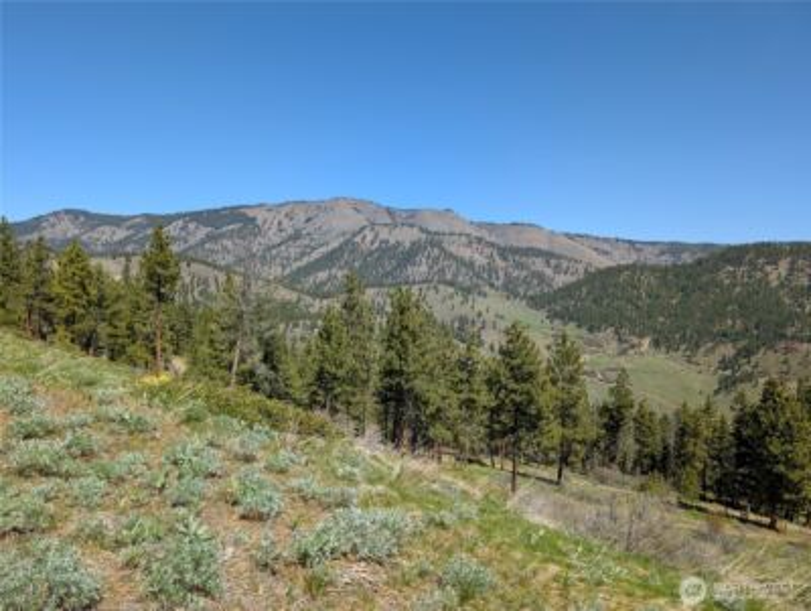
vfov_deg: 56.9
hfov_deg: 71.5
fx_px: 563
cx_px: 406
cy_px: 306
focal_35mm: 24
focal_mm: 6.9
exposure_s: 1/940
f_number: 1.68
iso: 22
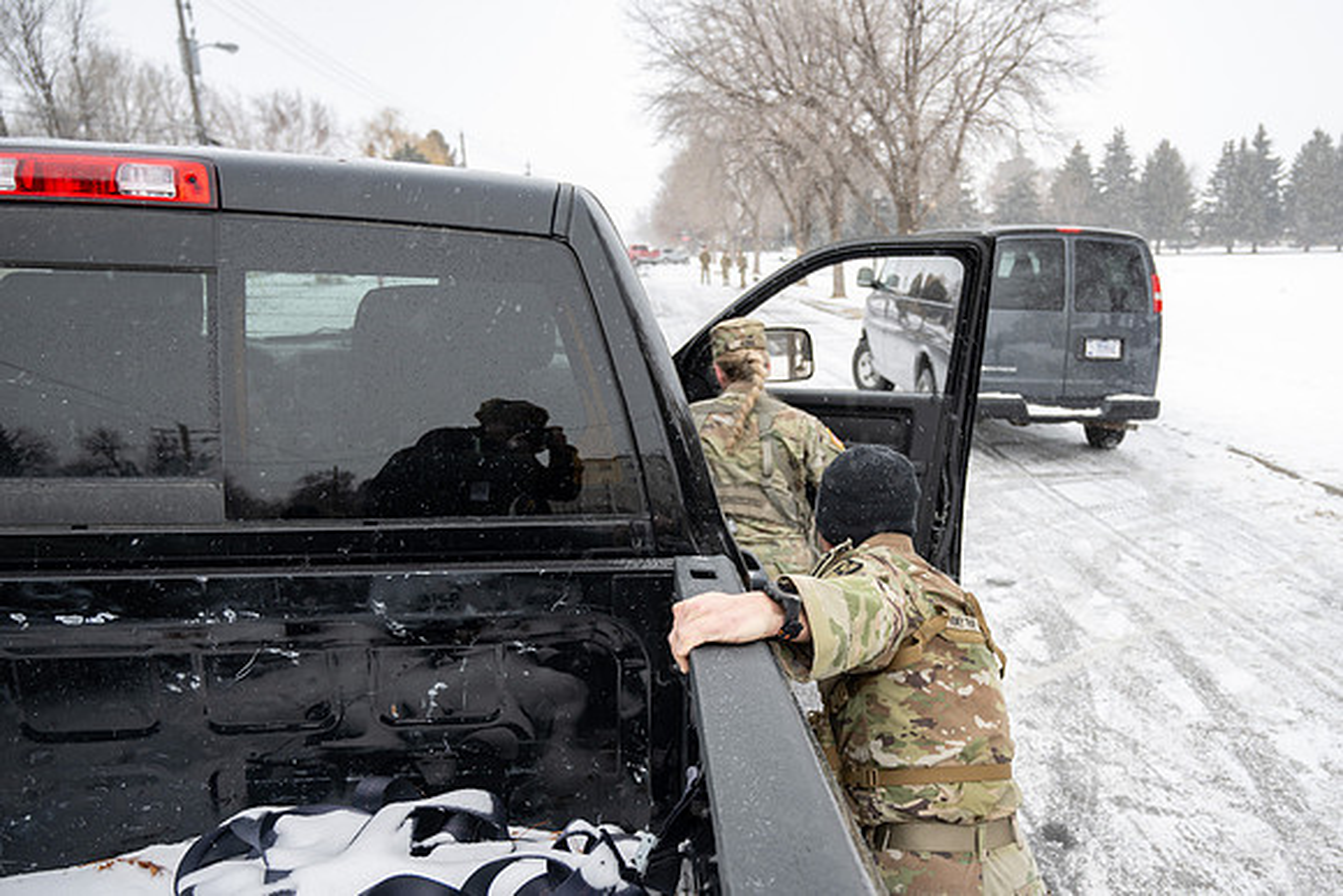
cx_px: 820
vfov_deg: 44.4
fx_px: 1093
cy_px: 531
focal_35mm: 29
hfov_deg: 62.4
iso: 100
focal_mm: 24
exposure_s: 1/320
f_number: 4
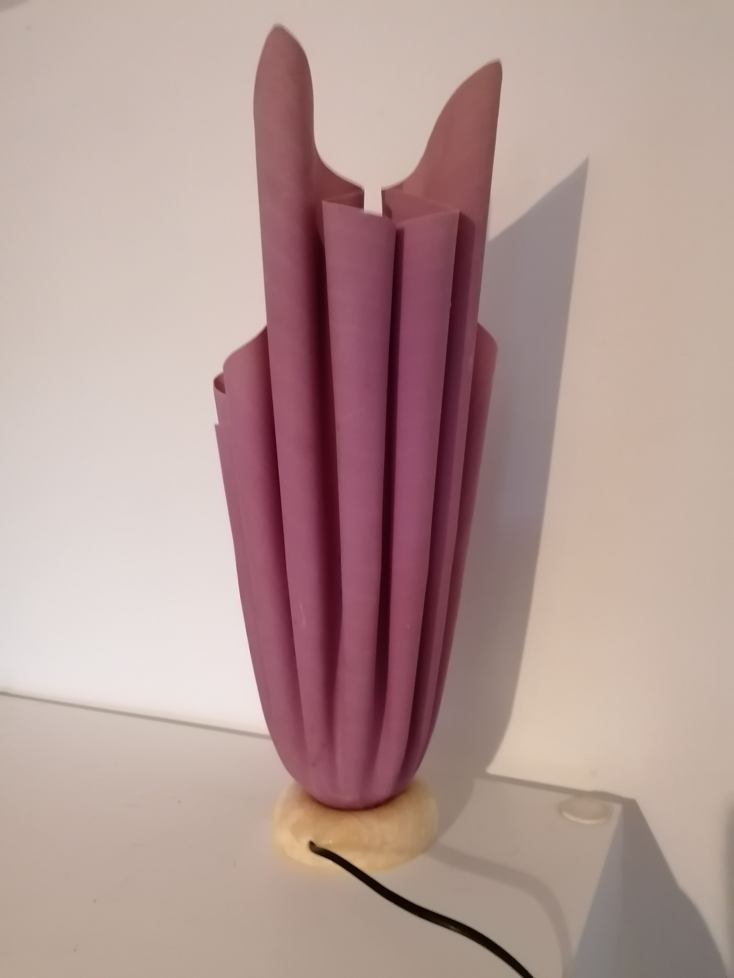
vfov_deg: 65.3
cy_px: 489
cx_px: 367
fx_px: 763
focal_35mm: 27
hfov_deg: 51.4
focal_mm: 4.75
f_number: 1.8
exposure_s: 1/20
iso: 500
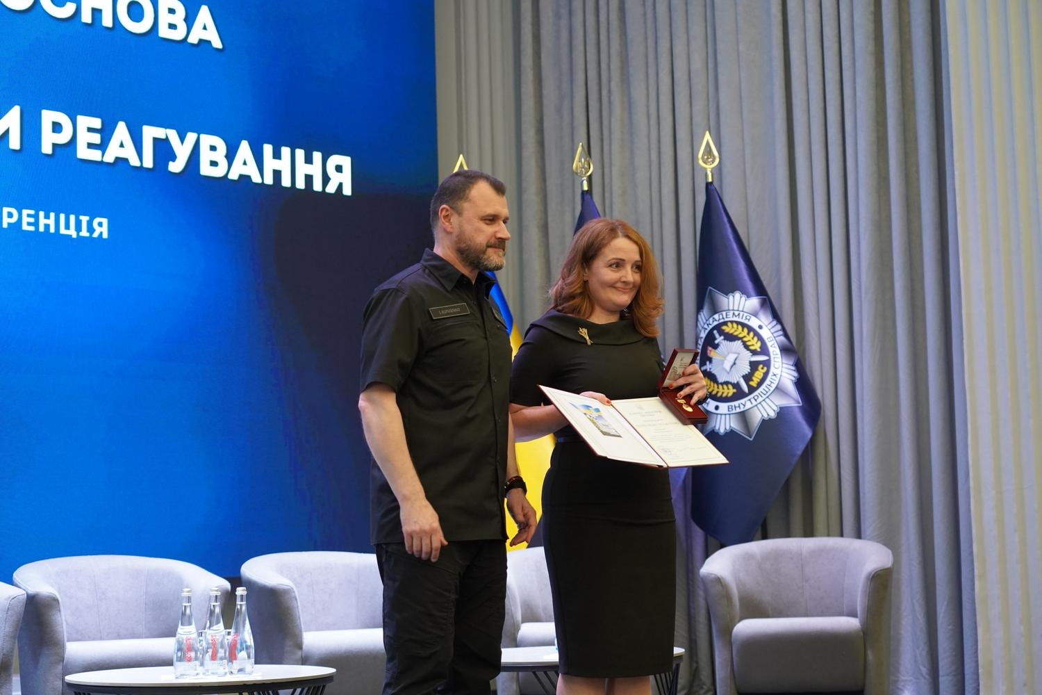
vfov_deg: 21.2
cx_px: 521
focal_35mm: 64
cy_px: 348
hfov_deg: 31.4
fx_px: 1852
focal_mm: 64
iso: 3200
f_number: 4
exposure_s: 1/160
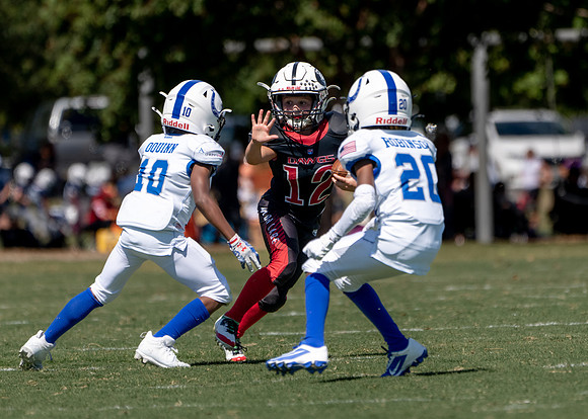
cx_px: 366
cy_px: 171
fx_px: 12495
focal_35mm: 748
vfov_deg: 1.9
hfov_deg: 2.7
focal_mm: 400
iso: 160
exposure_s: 1/1250
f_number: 5.6
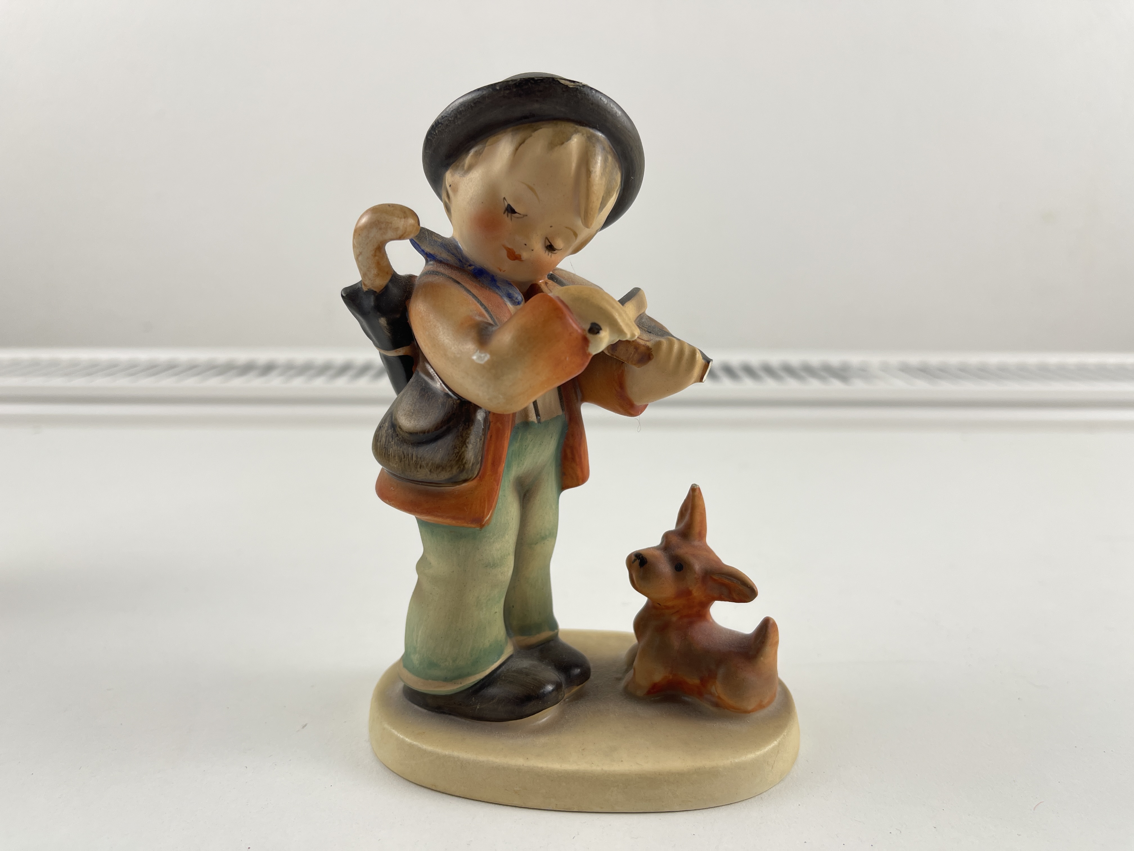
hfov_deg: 69.4
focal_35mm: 25
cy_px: 426
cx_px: 567
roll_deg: -1.2
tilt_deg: -14.6
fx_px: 819
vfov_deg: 54.9
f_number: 1.6
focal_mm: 5.1
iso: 32
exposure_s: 1/203
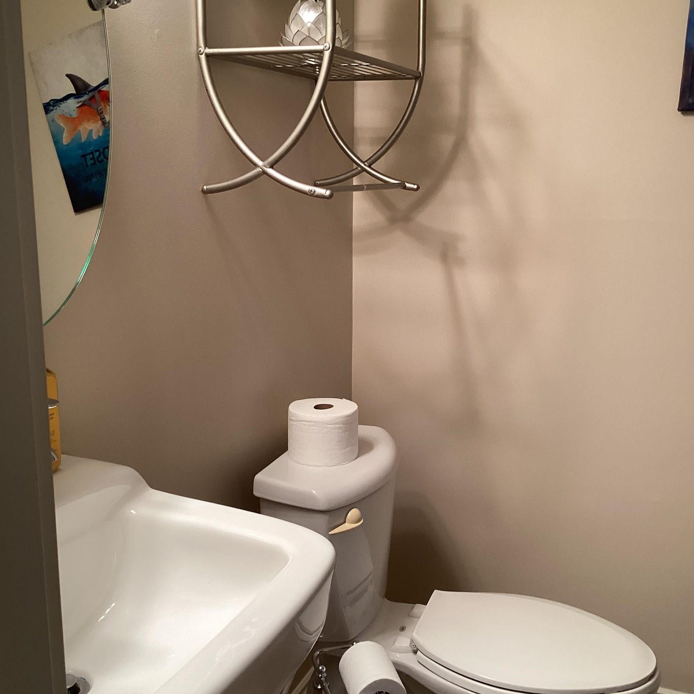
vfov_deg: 44.9
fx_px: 839
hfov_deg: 44.9
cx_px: 347
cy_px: 352
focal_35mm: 37
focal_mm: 3.3
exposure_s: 1/60
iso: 160
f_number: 2.4
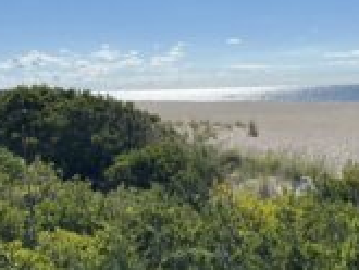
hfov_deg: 30.7
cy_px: 185
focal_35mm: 63
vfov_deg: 23.2
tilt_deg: -8.6
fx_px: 654
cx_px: 178
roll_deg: +1.1
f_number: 1.6
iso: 50
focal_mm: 5.1
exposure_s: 1/6897
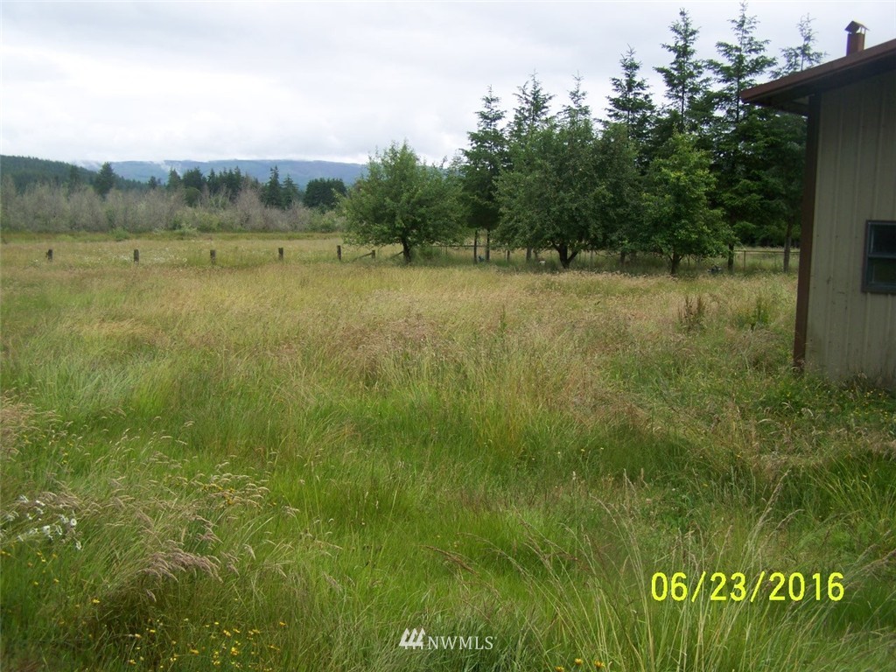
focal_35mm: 38
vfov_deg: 37.7
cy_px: 336
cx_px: 448
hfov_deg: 49.0
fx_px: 984
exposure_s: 1/400
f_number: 2.8
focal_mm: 6.3
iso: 64
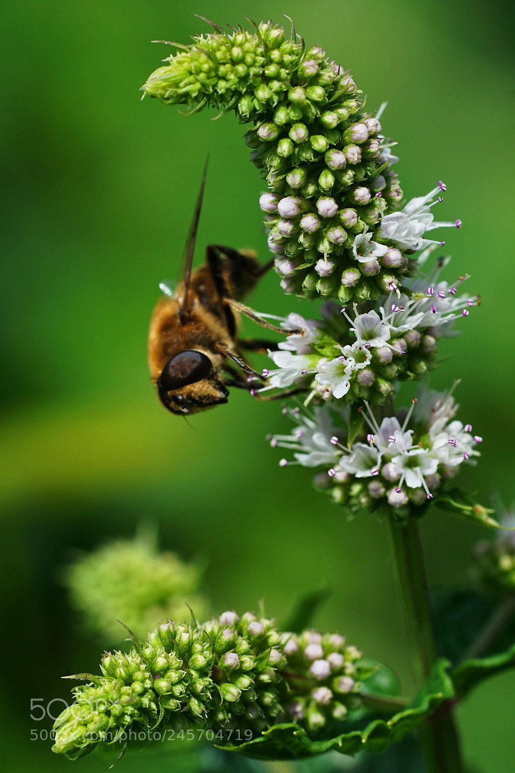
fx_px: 1931
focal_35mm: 90
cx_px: 258
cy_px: 386
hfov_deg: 15.2
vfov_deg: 22.6
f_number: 7.1
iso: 400
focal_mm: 90
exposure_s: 1/800
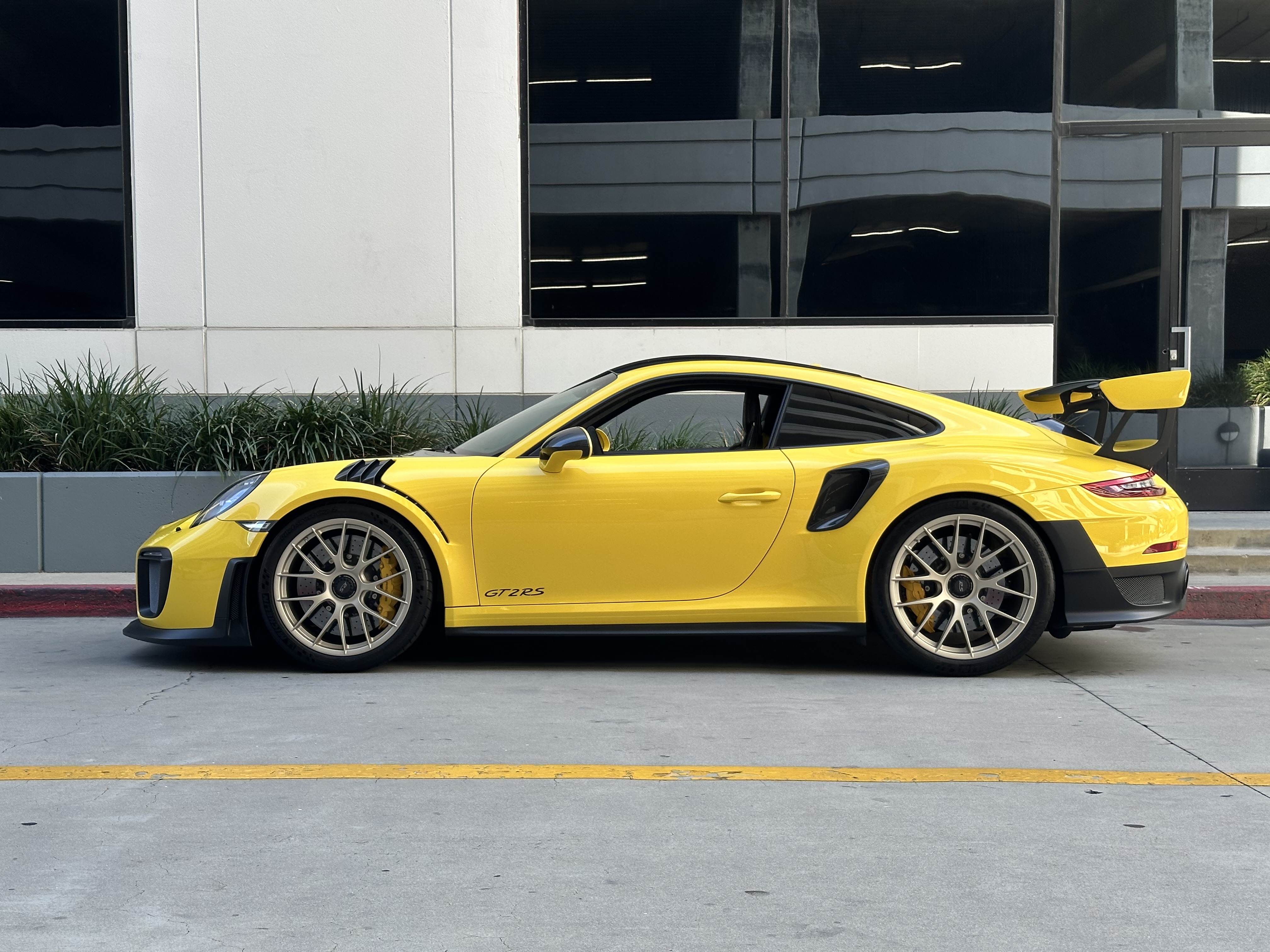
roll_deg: -0.1
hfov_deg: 39.7
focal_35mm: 48
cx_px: 635
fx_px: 1761
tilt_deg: -3.0
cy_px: 476
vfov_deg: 30.3
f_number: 1.78
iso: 64
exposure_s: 1/390
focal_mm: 6.86
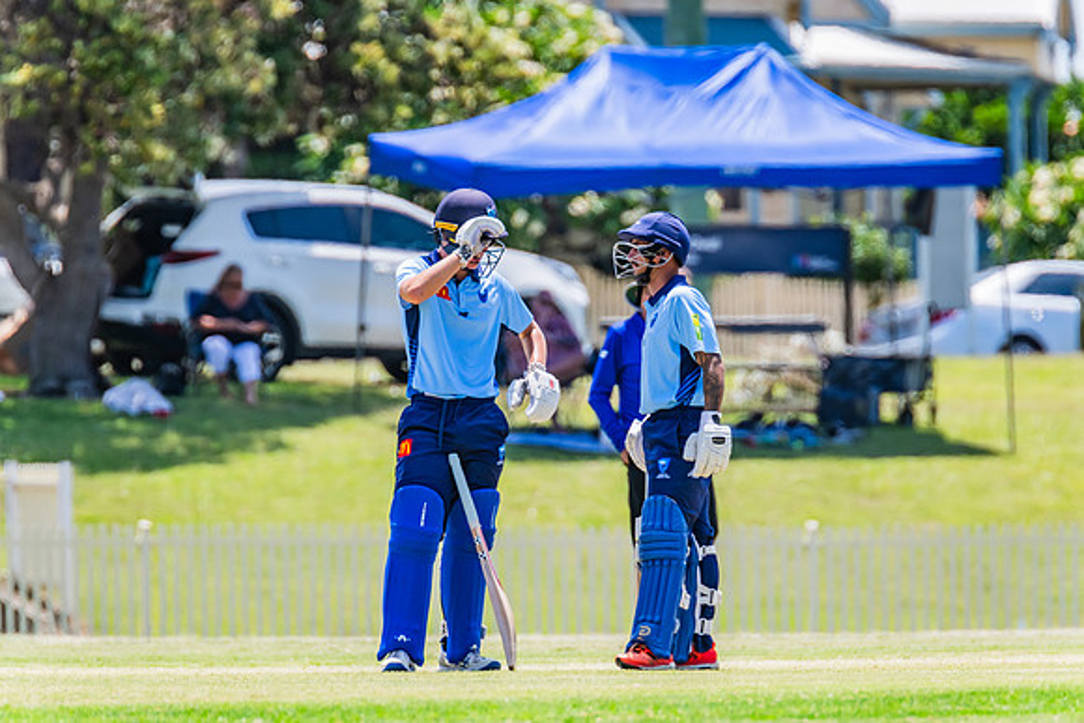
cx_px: 542
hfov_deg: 3.4
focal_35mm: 600
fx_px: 18075
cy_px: 362
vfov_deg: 2.3
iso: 800
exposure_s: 1/2000
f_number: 8
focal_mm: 600
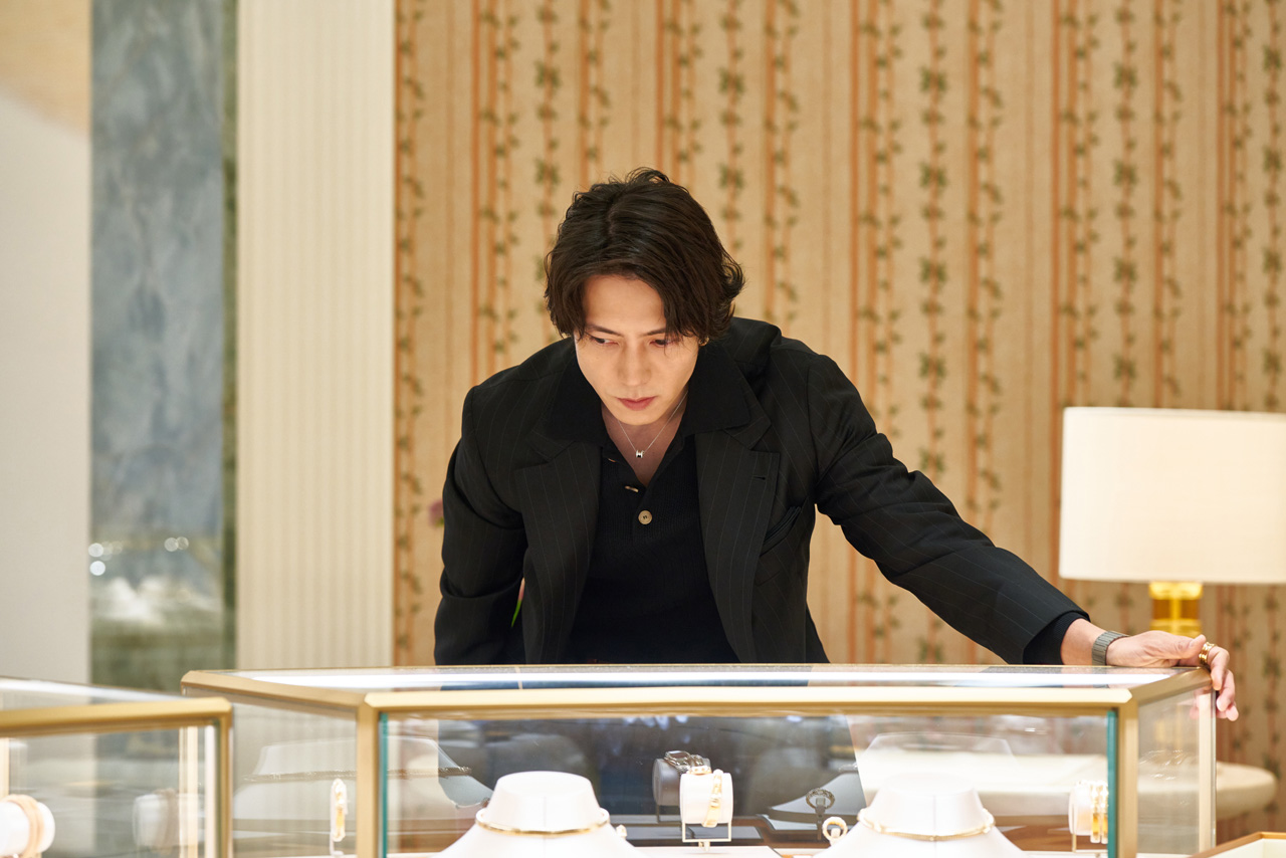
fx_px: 4109
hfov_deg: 17.8
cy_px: 429
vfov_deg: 11.9
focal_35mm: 115
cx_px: 643
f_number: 4
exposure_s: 1/400
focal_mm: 115
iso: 2000
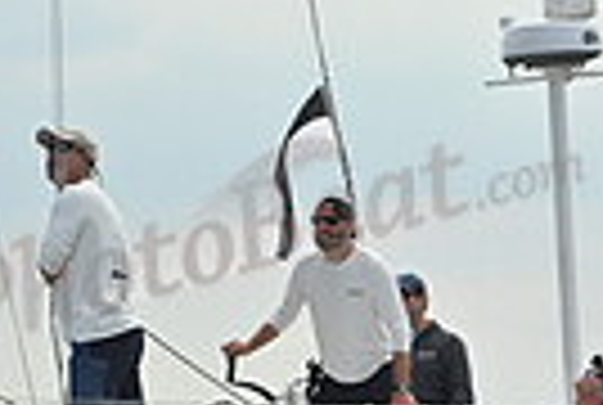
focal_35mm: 302
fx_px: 5070
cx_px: -279
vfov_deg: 4.6
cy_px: 529
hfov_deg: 6.7
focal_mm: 70
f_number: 6.3
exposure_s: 1/1600
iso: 320
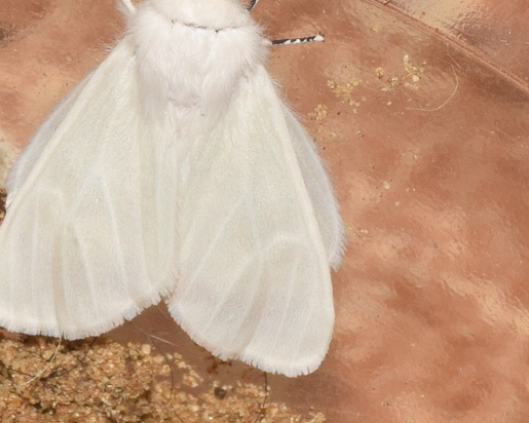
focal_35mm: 320
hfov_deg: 6.0
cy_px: 191
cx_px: 178
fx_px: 5010
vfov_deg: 4.8
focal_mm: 122
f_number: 16
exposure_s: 1/160
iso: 400
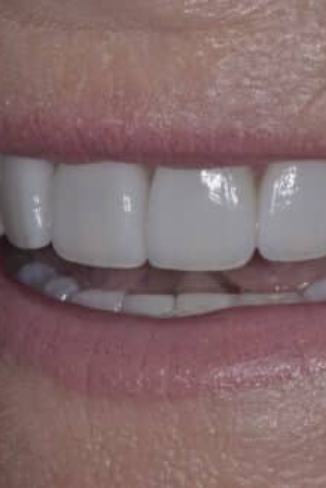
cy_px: 243
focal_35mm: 194
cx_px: 307
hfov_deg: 7.1
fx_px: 2629
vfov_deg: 10.6
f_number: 29
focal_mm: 85
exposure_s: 1/250
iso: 125
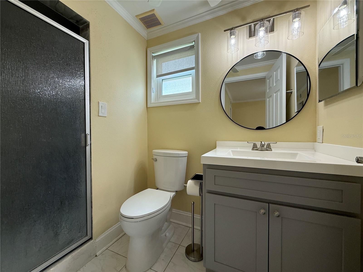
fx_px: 147
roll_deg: -0.8
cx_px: 182
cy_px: 136
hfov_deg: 102.1
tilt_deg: -1.1
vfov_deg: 85.7
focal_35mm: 14
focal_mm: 2.22
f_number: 2.2
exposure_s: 1/120
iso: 160
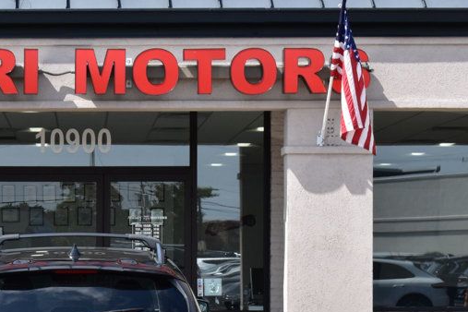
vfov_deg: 12.8
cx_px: 57
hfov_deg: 19.0
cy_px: 278
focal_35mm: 106
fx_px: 1378
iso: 400
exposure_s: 1/400
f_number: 11
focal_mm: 35
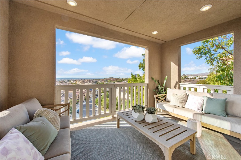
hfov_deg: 104.2
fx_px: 94
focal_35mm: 14
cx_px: 120
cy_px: 80
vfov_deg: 81.2
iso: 200
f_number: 9
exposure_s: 1/320
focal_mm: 14
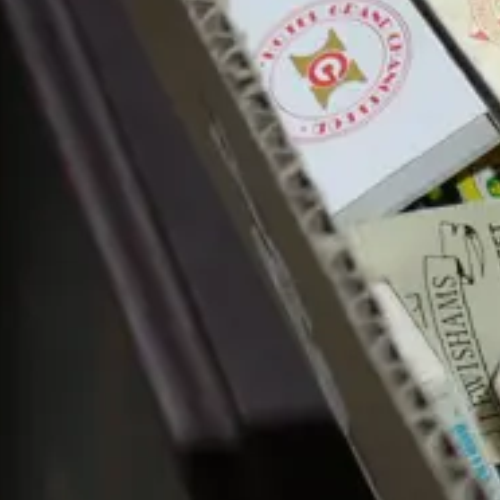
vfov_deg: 11.9
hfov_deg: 10.5
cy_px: 93
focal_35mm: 146
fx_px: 2386
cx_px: 1153
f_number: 3.6
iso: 200
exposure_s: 1/100
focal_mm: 15
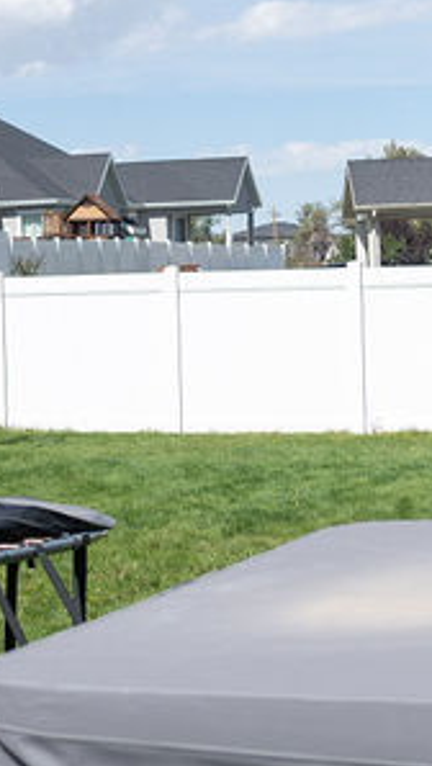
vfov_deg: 17.0
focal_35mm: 126
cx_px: -674
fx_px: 2562
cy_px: 297
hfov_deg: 8.6
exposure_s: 1/1000
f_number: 4.5
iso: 125
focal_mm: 35
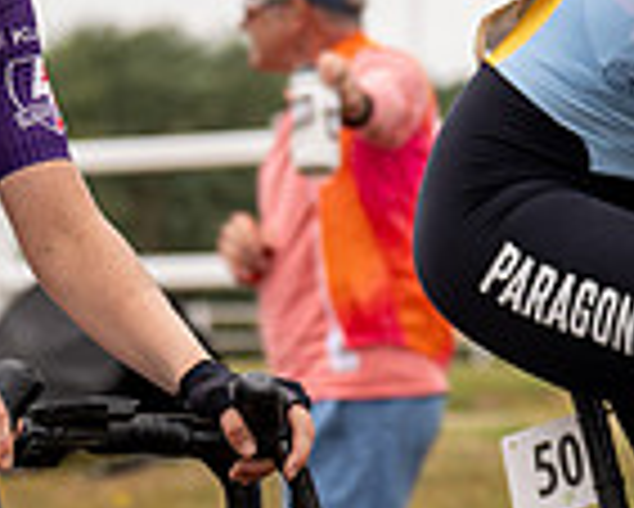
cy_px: -115
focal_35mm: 271
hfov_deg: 7.0
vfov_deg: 5.7
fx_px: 5089
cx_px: -247
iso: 250
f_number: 3.5
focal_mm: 70
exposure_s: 1/1000
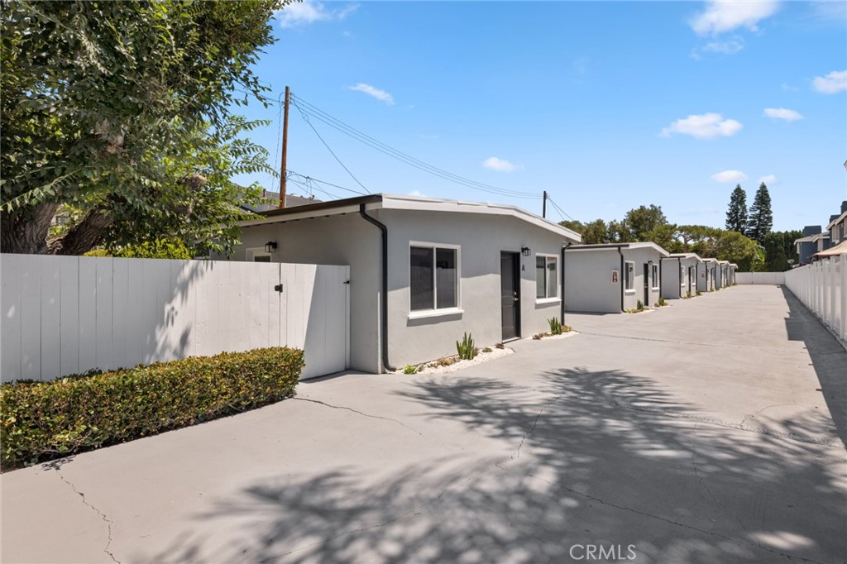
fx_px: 447
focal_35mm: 19
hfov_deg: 86.9
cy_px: 282
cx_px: 424
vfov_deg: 64.5
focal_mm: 19
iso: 100
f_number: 8
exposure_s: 1/250
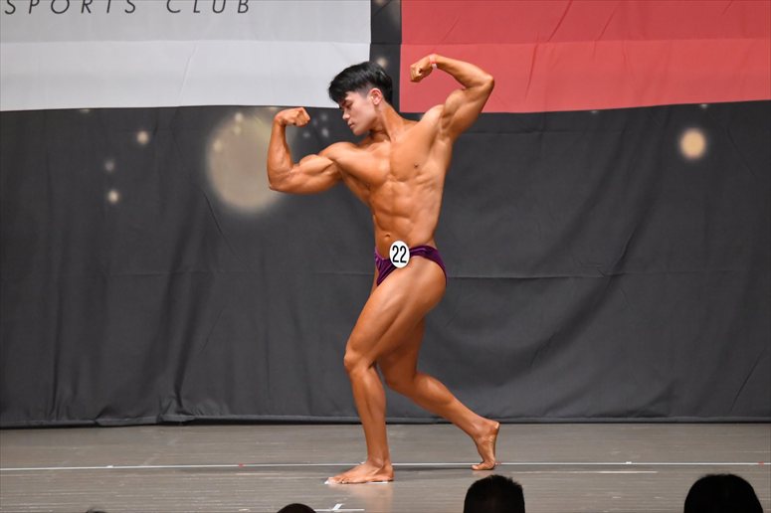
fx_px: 4816
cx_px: 386
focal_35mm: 225
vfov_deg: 6.1
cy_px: 256
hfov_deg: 9.2
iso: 6400
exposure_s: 1/400
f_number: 5.6
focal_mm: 150
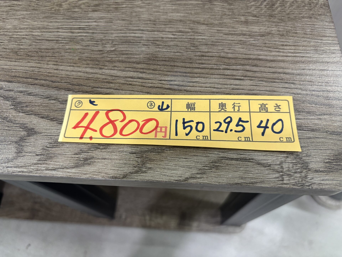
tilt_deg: -65.4
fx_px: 257
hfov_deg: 67.3
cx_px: 171
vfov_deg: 53.1
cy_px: 128
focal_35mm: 26
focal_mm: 5.96
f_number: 1.6
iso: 250
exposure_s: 1/60
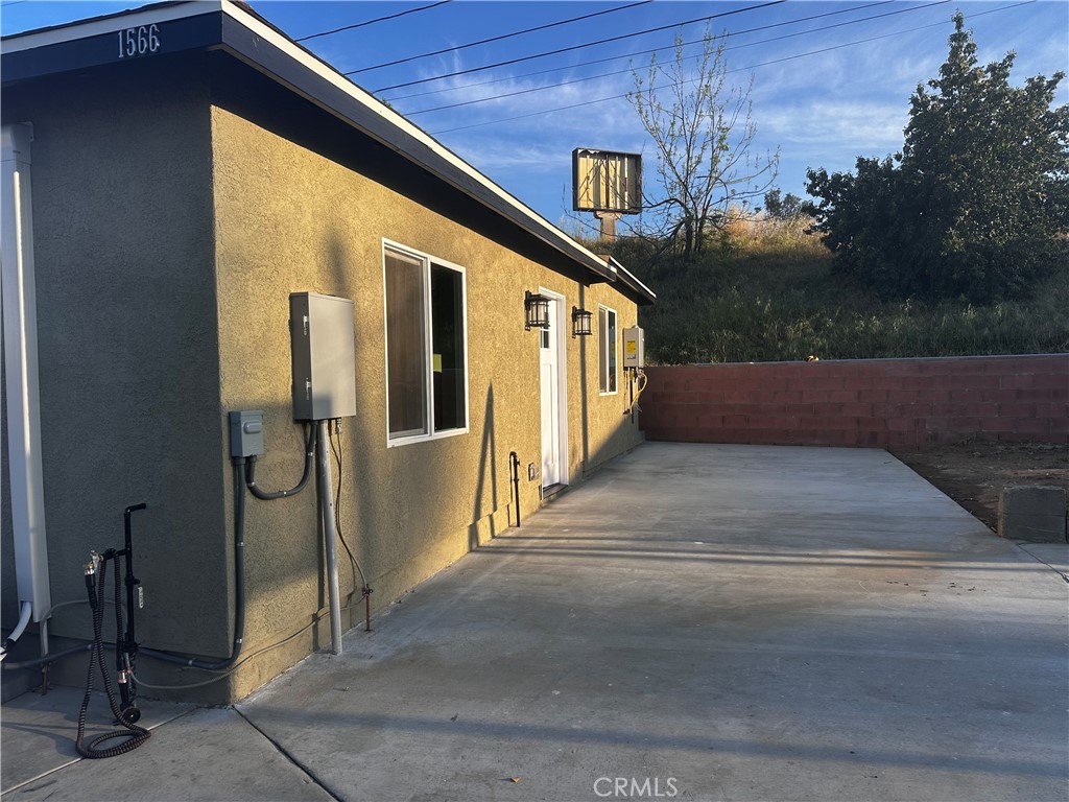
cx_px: 534
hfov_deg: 71.6
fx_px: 741
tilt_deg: -1.7
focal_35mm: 24
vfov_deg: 56.8
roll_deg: +0.9
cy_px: 401
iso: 80
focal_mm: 6.86
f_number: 1.78
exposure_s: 1/2110
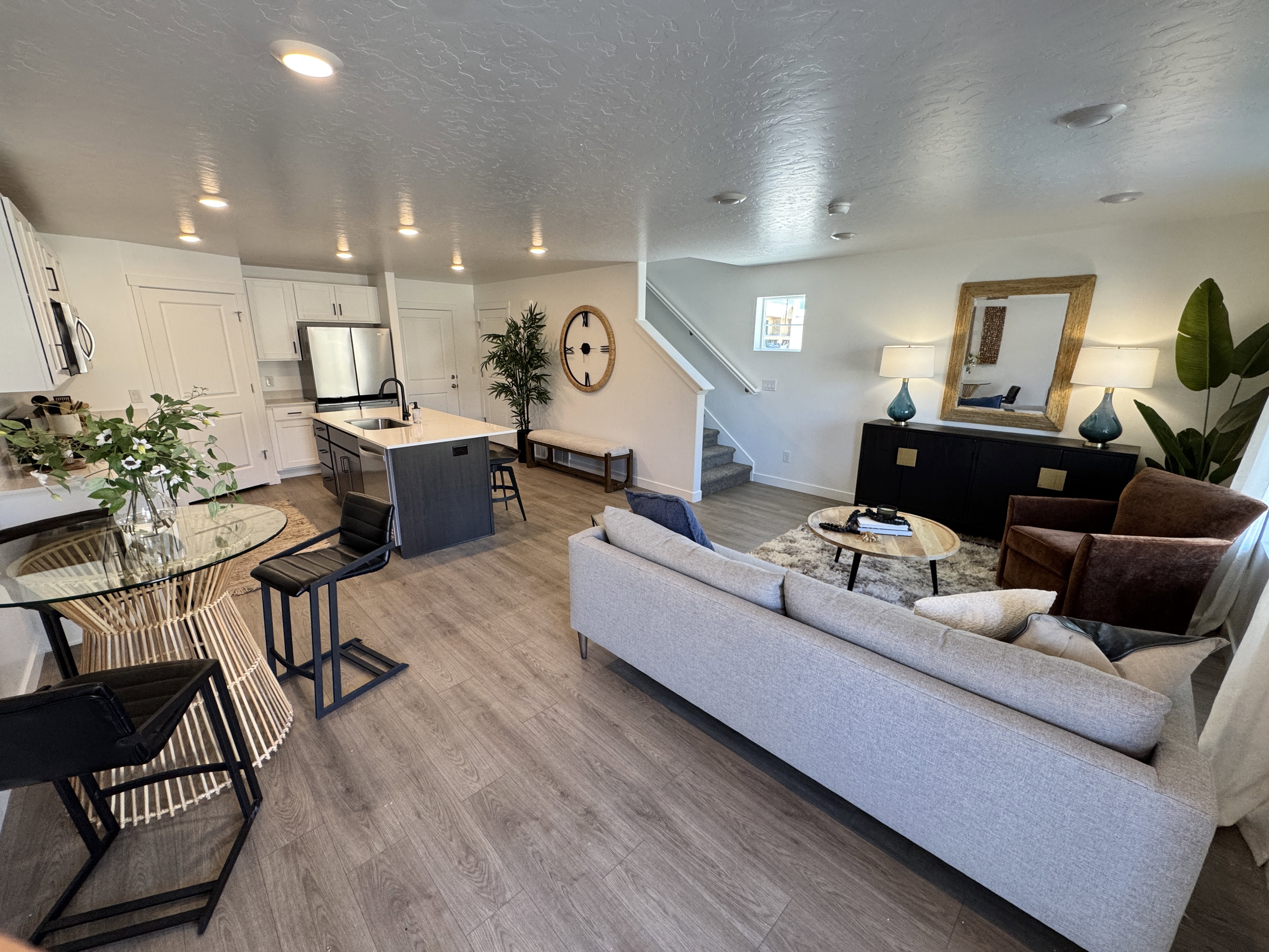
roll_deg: -0.5
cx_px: 634
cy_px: 476
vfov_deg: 85.7
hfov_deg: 102.1
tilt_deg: -14.7
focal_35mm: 14
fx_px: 513
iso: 200
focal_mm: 2.22
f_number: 2.2
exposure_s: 1/120
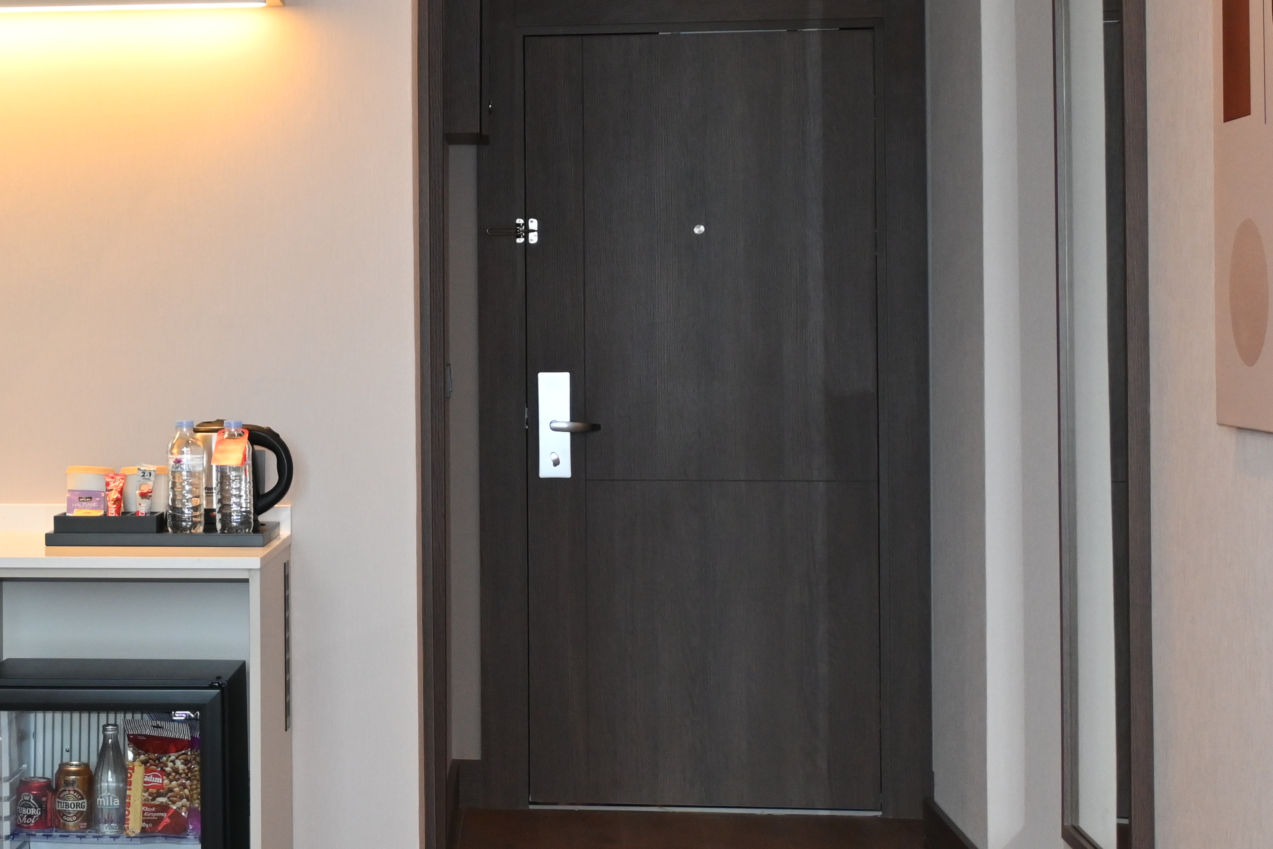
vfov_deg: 18.0
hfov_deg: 25.8
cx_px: 79
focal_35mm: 76
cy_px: 275
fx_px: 2671
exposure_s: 1/60
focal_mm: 24.5
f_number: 4.2
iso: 720
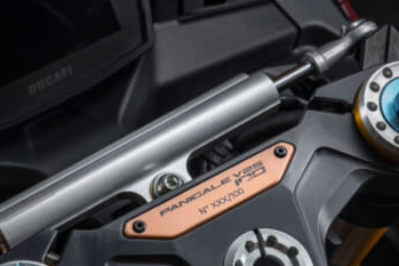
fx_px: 1220
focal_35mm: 110
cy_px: 251
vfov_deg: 12.4
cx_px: 158
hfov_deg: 18.6
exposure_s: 1/160
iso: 100
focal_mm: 50
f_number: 11
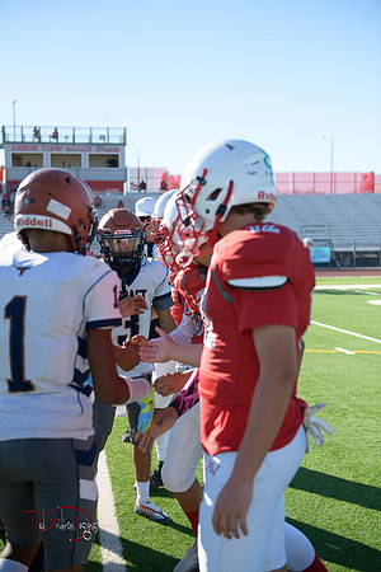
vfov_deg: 39.6
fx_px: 794
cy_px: 286
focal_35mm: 50
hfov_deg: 27.0
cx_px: 190
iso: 1000
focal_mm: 50
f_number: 2.8
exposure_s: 1/8000
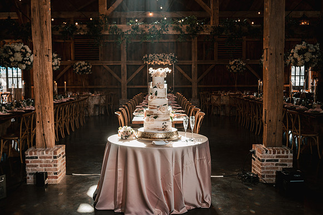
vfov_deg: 35.6
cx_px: 162
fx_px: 336
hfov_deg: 51.4
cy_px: 108
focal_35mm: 37
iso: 500
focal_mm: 35
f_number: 3.2
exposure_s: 1/200
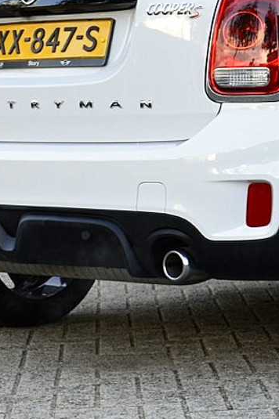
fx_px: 1598
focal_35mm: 137
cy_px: 73
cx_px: 328
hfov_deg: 9.8
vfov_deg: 14.8
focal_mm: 35
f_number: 8
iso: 400
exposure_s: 1/80
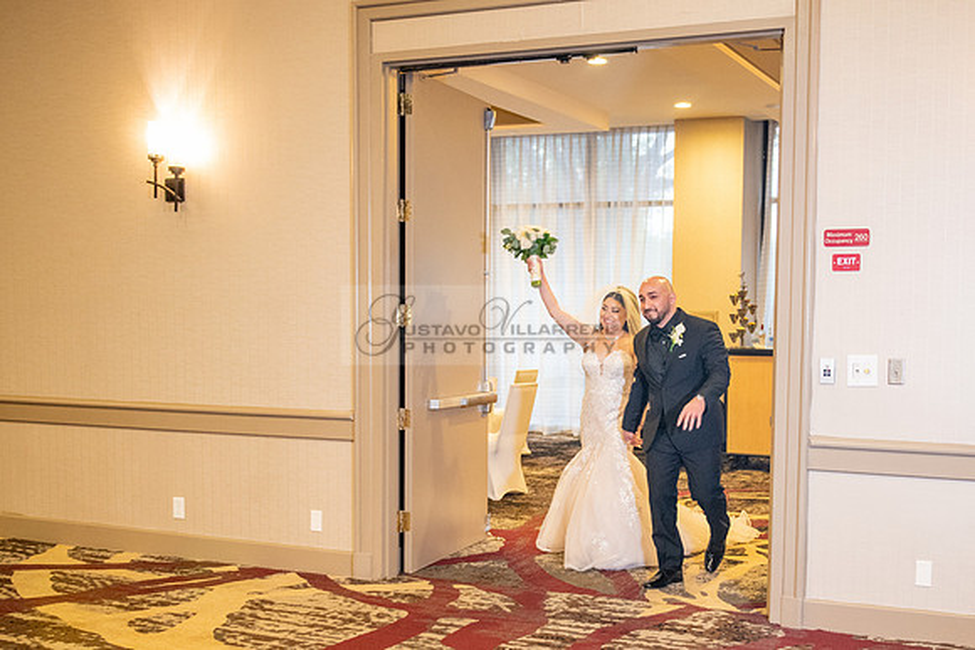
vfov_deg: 29.1
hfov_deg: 42.3
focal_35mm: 46
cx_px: 613
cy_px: 417
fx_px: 1248
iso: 1600
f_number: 2.8
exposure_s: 1/80
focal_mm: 31
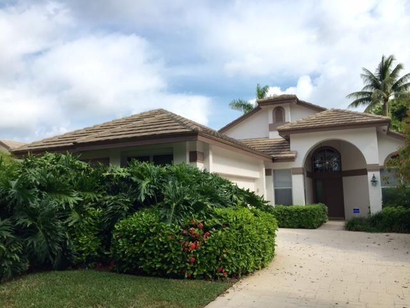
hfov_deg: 61.7
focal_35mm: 29
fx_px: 343
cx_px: 205
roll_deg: +1.3
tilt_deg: +7.0
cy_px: 154
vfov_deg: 48.2
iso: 32
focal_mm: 4.15
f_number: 2.2
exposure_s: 1/1721
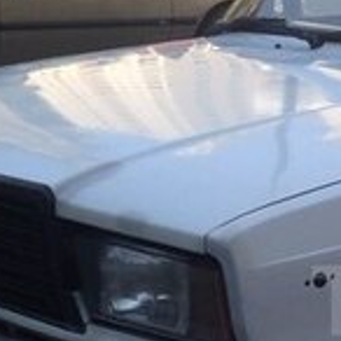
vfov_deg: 13.1
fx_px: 1471
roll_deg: +0.5
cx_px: 551
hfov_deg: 12.4
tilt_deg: -17.1
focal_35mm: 132
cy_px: 300
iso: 50
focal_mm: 4.12
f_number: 2.4
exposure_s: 1/577
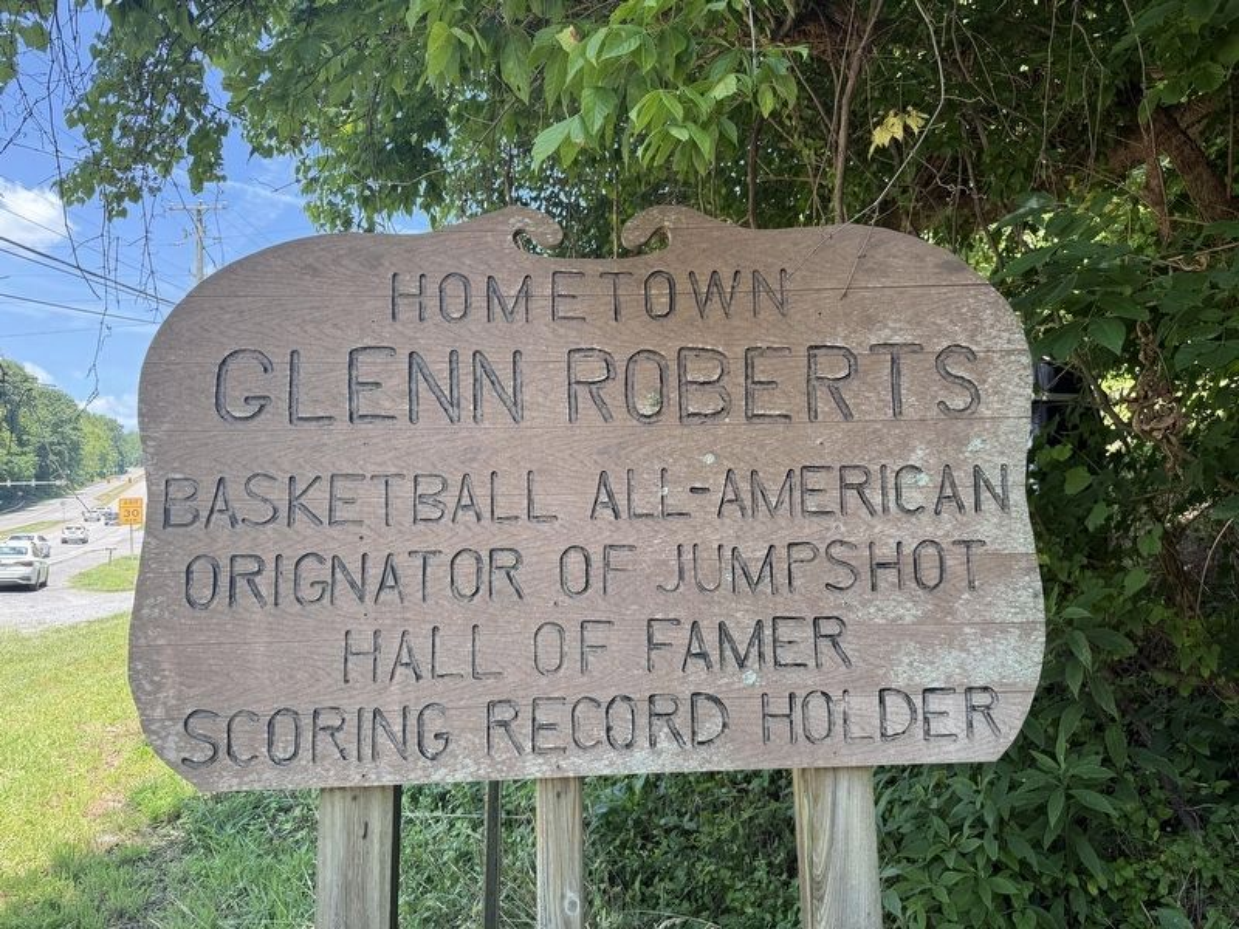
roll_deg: +2.1
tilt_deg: +5.1
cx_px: 620
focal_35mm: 24
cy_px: 464
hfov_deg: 71.6
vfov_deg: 56.8
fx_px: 859
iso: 100
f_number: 1.78
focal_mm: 6.76
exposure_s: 1/410
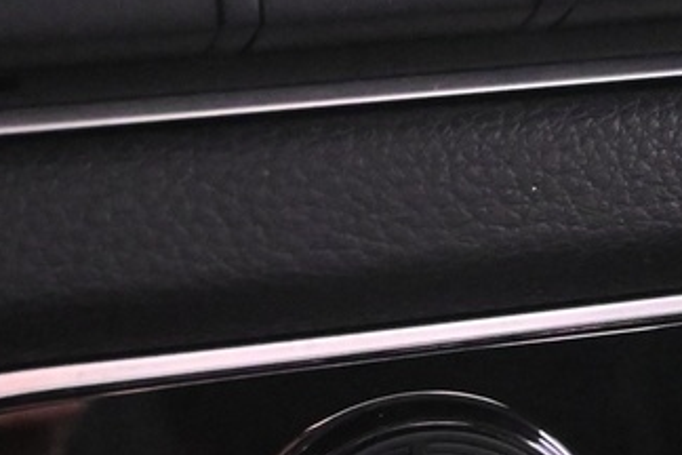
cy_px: 388
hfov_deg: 12.0
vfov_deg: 8.3
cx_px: 954
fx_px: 3126
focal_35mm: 165
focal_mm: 22
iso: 5000
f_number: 4
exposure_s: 1/10
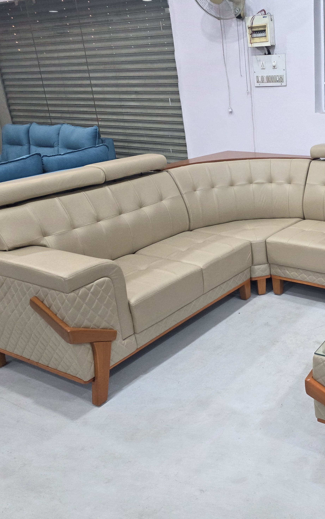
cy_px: 258
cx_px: 313
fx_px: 468
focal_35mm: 33
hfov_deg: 35.3
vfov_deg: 58.1
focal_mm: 6.3
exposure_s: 1/100
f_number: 1.7
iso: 200
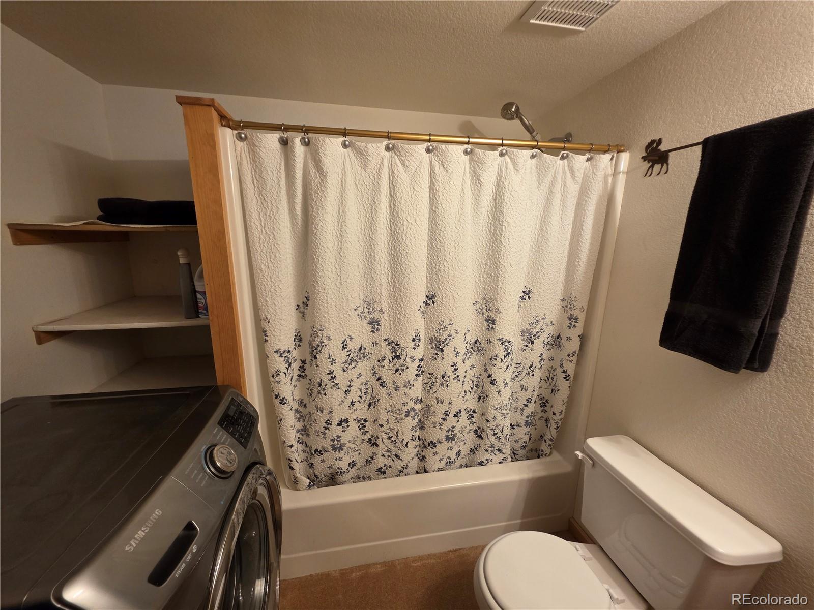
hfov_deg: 106.2
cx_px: 407
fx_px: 306
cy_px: 305
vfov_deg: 89.9
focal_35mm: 13
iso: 250
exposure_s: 1/60
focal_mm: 2.2
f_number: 1.9
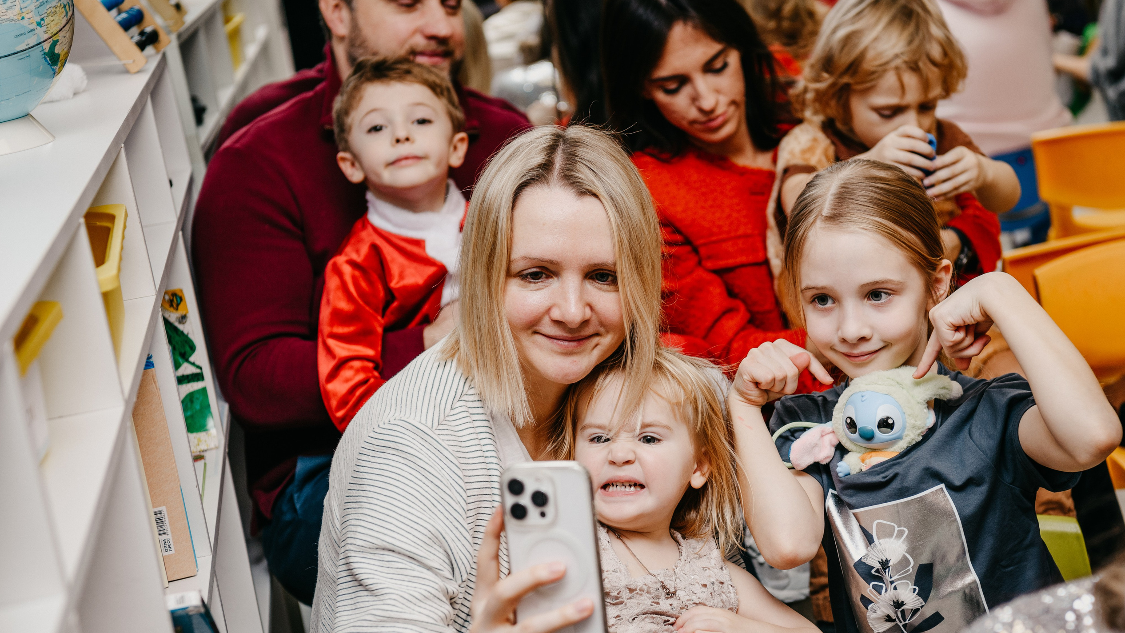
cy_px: 371
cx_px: 610
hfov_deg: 29.7
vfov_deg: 17.0
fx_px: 2118
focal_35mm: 71
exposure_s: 1/160
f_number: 4
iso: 250
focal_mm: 62
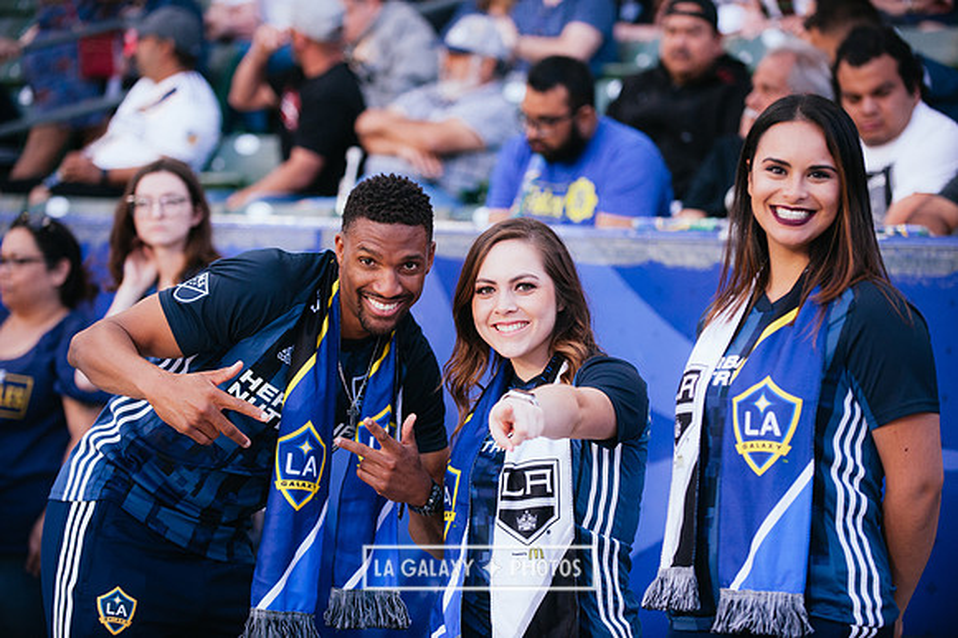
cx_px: 479
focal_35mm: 120
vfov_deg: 11.4
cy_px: 319
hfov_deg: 17.1
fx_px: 3191
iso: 1600
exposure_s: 1/640
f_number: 2.8
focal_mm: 120
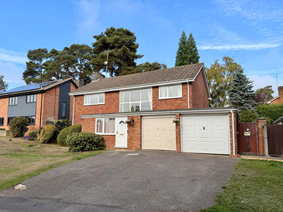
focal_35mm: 24
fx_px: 196
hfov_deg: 71.6
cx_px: 142
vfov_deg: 56.8
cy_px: 106
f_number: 1.78
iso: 80
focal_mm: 6.76
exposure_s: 1/3021
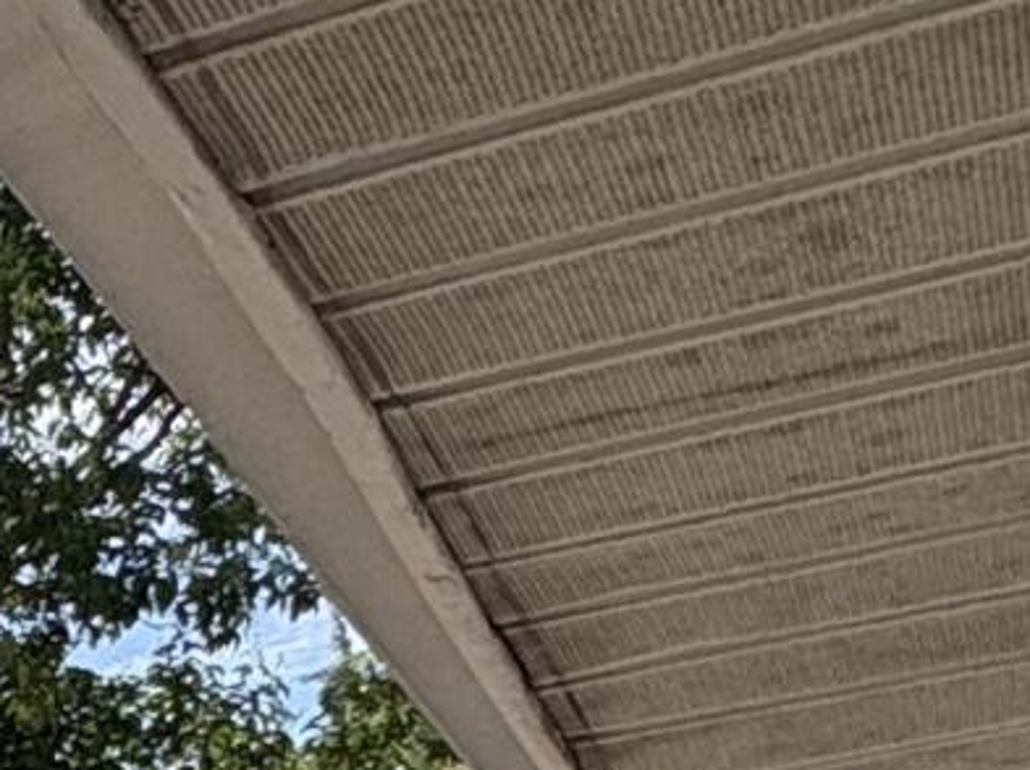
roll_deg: +1.8
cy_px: 1702
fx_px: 3181
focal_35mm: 107
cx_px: -1004
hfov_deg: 15.1
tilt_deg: +0.0
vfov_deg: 11.8
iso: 64
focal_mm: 2.22
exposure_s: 1/2874
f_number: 2.2
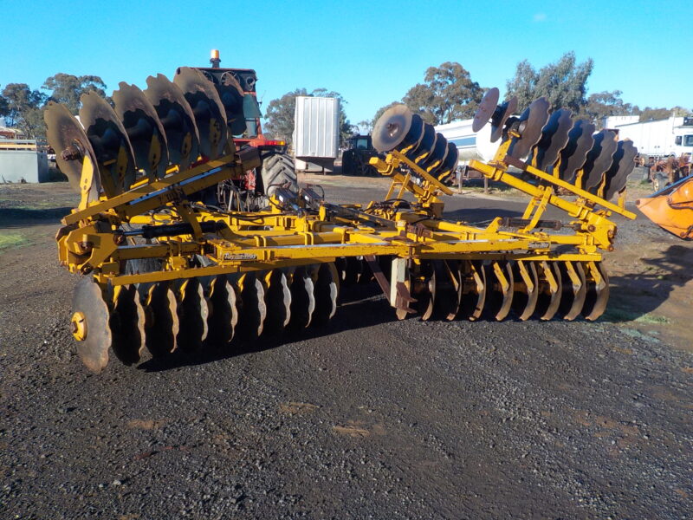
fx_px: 601
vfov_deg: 46.8
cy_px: 260
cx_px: 346
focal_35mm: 30
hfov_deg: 60.0
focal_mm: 4.1
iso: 125
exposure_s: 1/640
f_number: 3.3
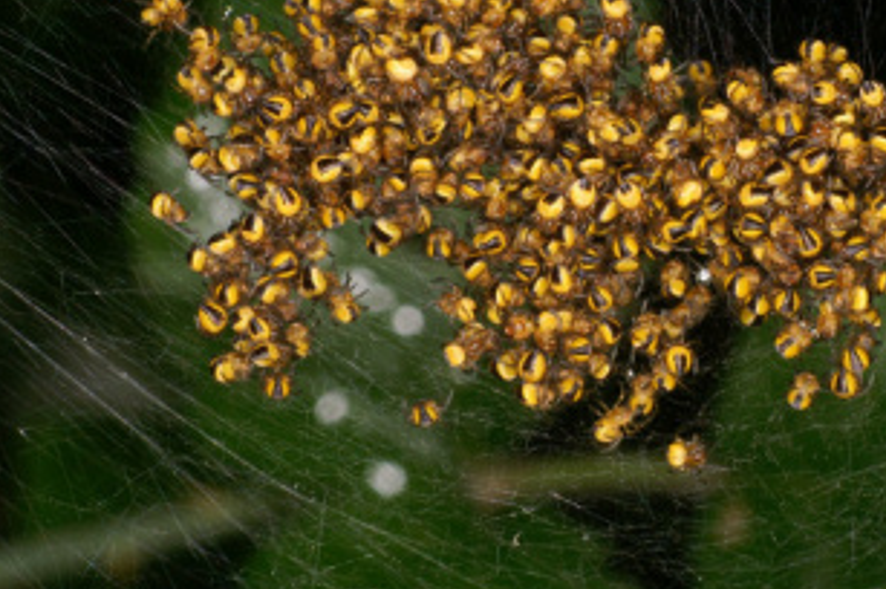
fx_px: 5409
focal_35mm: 220
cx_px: 589
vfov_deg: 6.2
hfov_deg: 9.4
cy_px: 227
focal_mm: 100
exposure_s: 1/125
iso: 200
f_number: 19
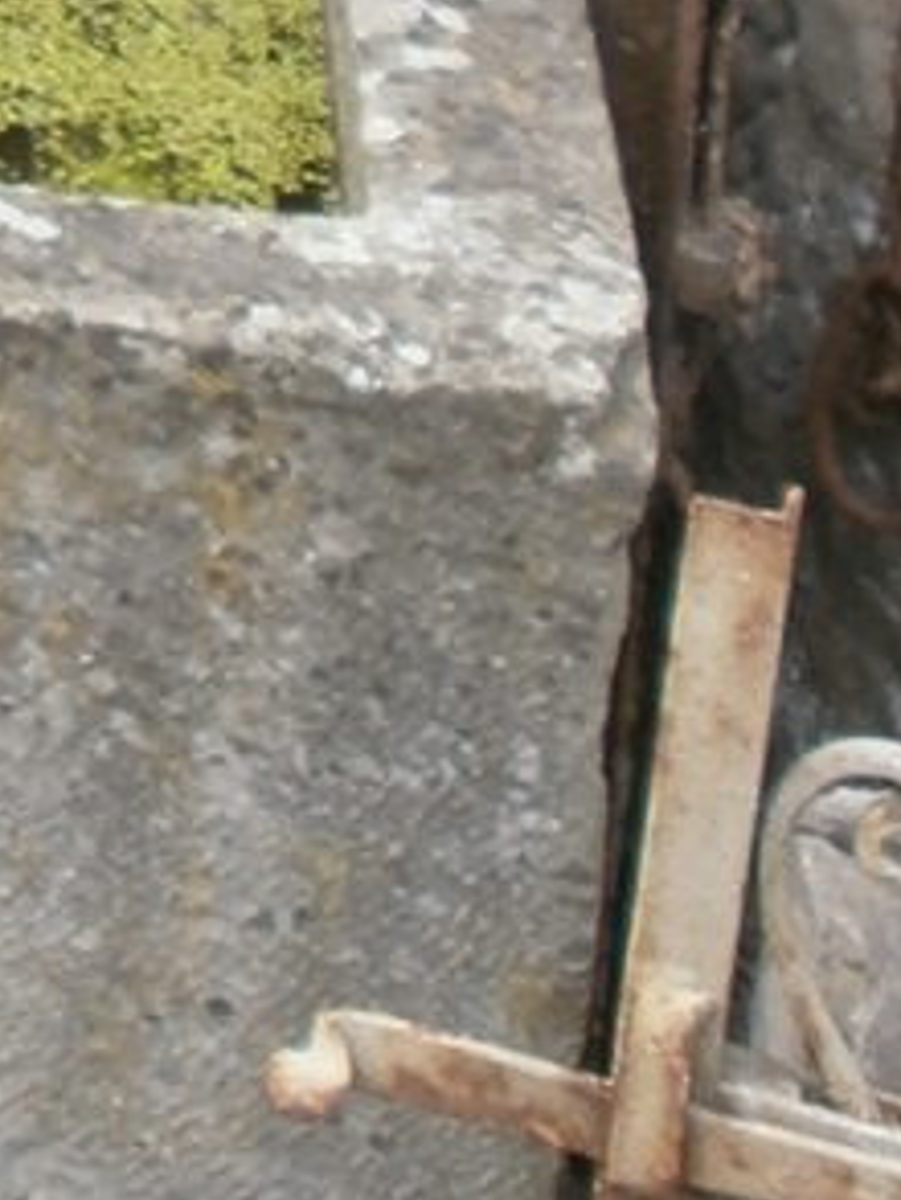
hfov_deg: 11.3
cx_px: -921
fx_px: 4092
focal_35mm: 118
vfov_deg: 14.8
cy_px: -885
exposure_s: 1/160
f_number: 2.9
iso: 100
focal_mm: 4.8
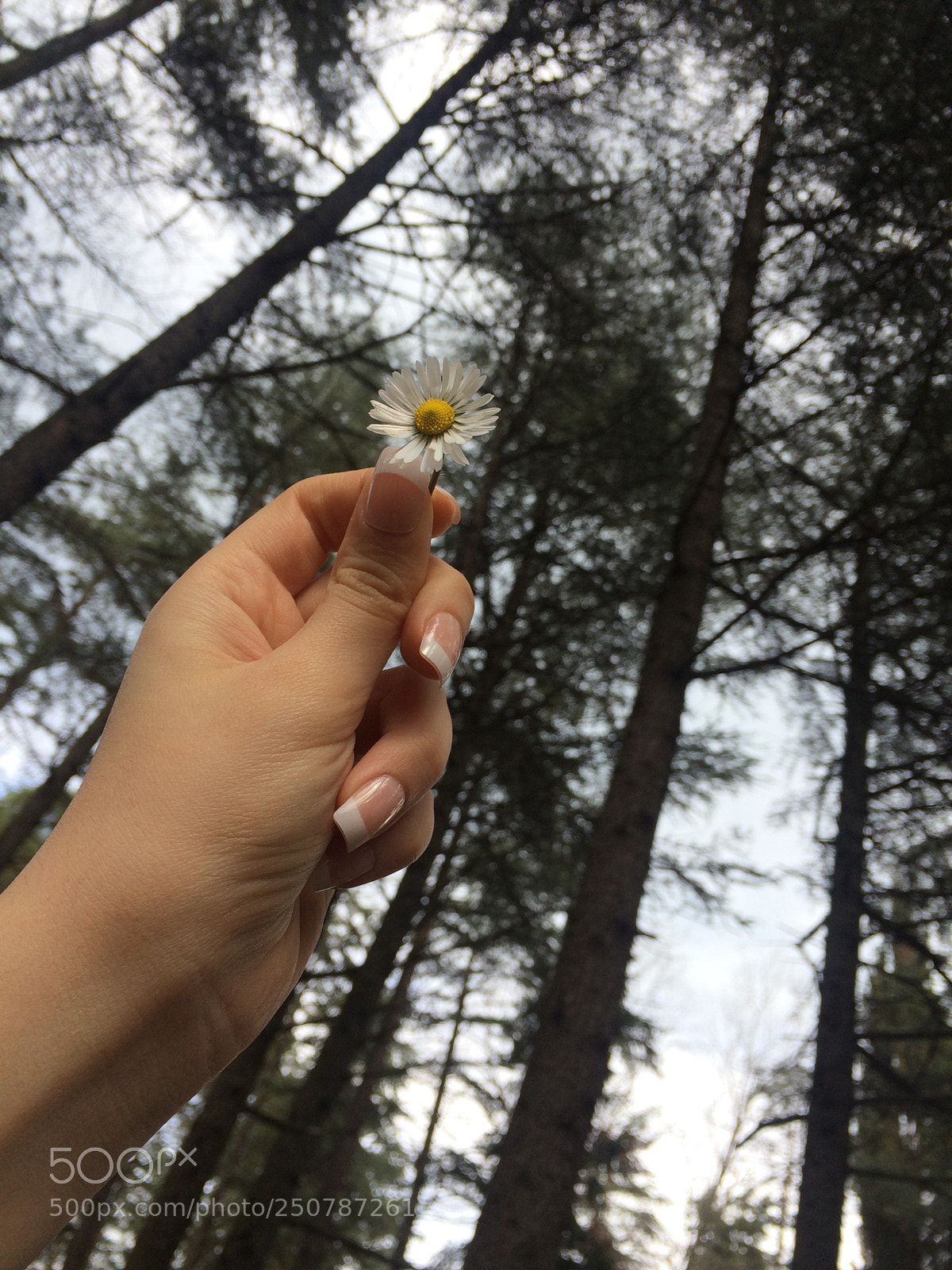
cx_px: 476
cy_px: 635
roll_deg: -15.0
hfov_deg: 48.2
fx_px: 1063
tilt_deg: +42.4
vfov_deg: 61.7
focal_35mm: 29
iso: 32
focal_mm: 4.15
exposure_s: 1/533
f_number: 2.2
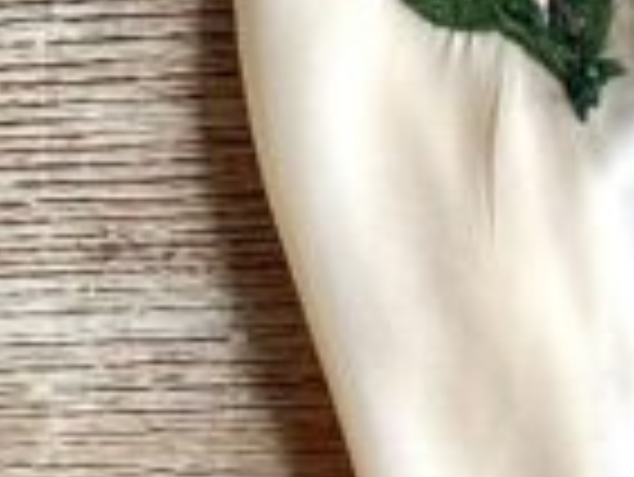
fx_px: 3465
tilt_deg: -83.7
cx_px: -76
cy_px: -423
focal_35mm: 189
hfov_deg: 10.3
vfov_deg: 7.6
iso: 32
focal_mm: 4.25
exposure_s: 1/317
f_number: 1.8
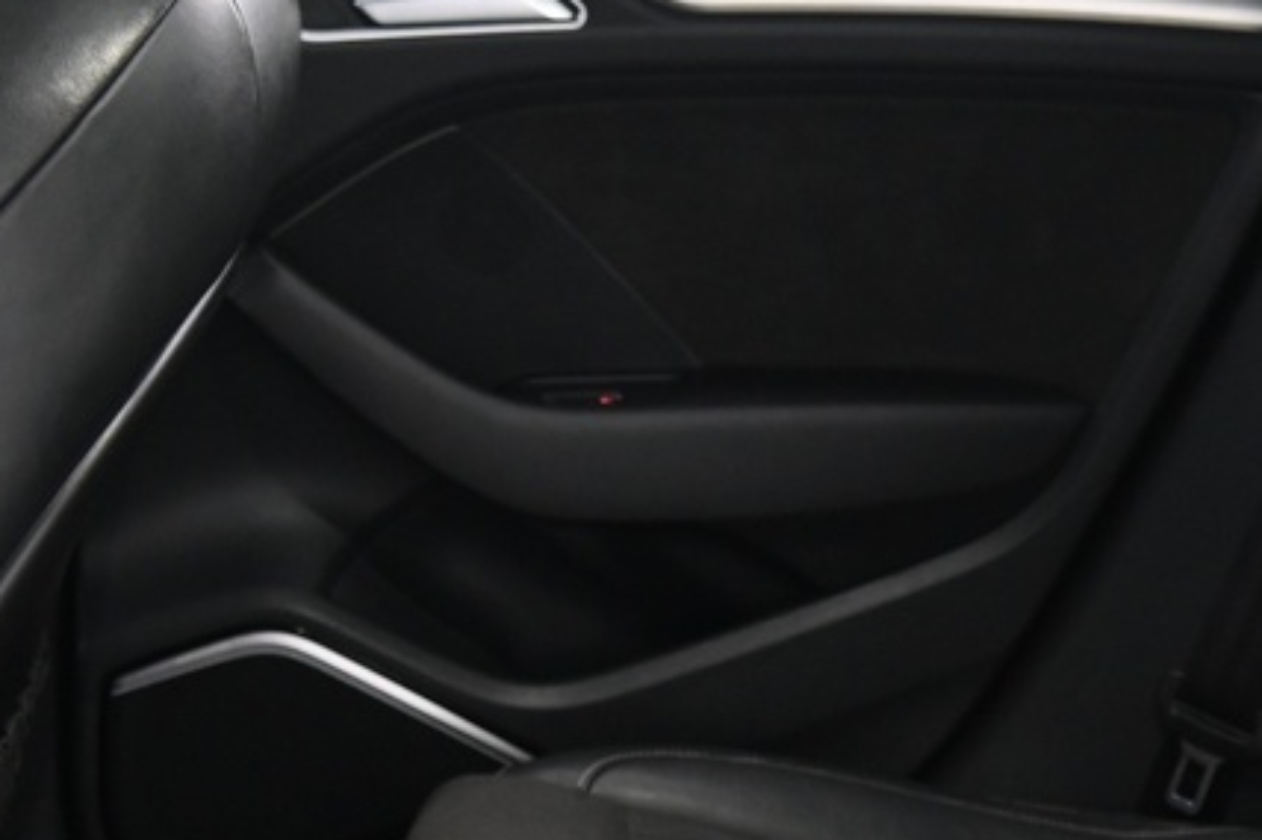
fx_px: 3189
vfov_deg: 14.3
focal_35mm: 91
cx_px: 1132
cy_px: 1129
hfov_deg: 21.9
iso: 2000
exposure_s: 1/13
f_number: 4
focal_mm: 24
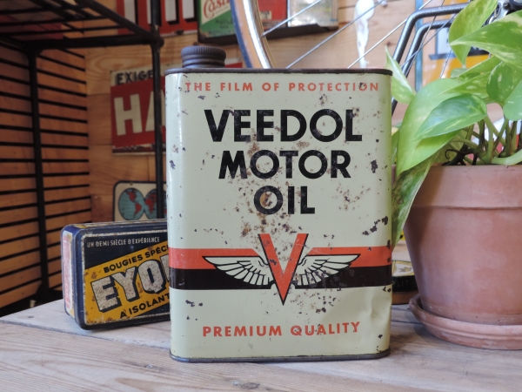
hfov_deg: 52.6
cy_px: 196
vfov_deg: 40.7
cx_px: 261
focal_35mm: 35
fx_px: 528
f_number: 3.3
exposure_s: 1/40
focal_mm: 6.2
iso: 400
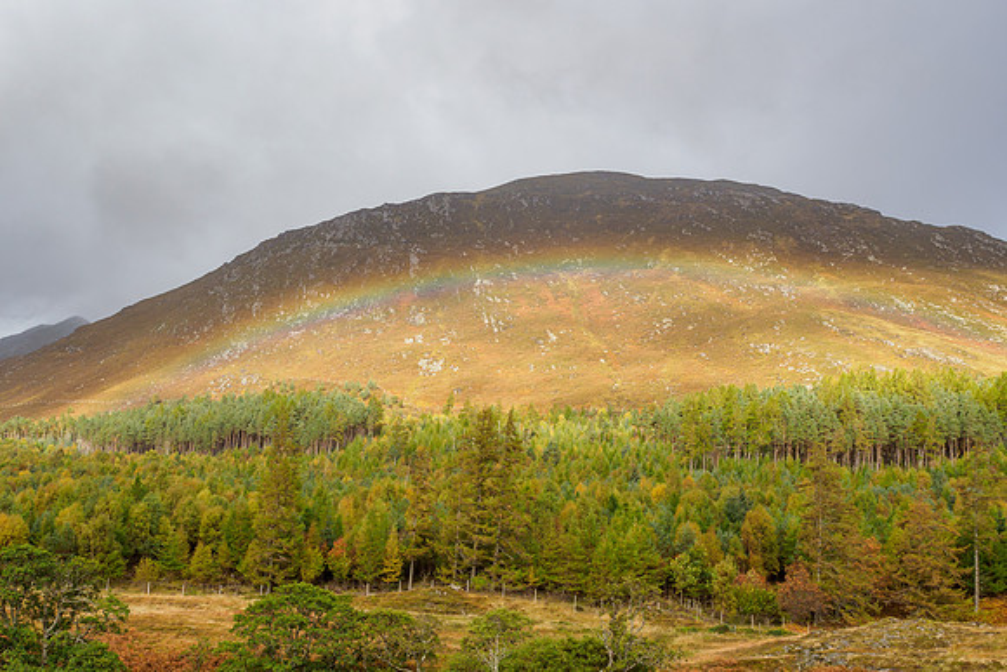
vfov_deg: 34.7
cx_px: 515
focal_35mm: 38
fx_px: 1072
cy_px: 387
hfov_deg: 50.3
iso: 200
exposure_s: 1/250
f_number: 5.6
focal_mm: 18
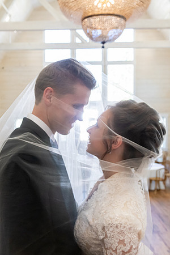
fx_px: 304
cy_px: 126
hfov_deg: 31.2
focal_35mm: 43
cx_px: 69
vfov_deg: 45.5
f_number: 5.6
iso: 2000
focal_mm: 28
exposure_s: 1/200
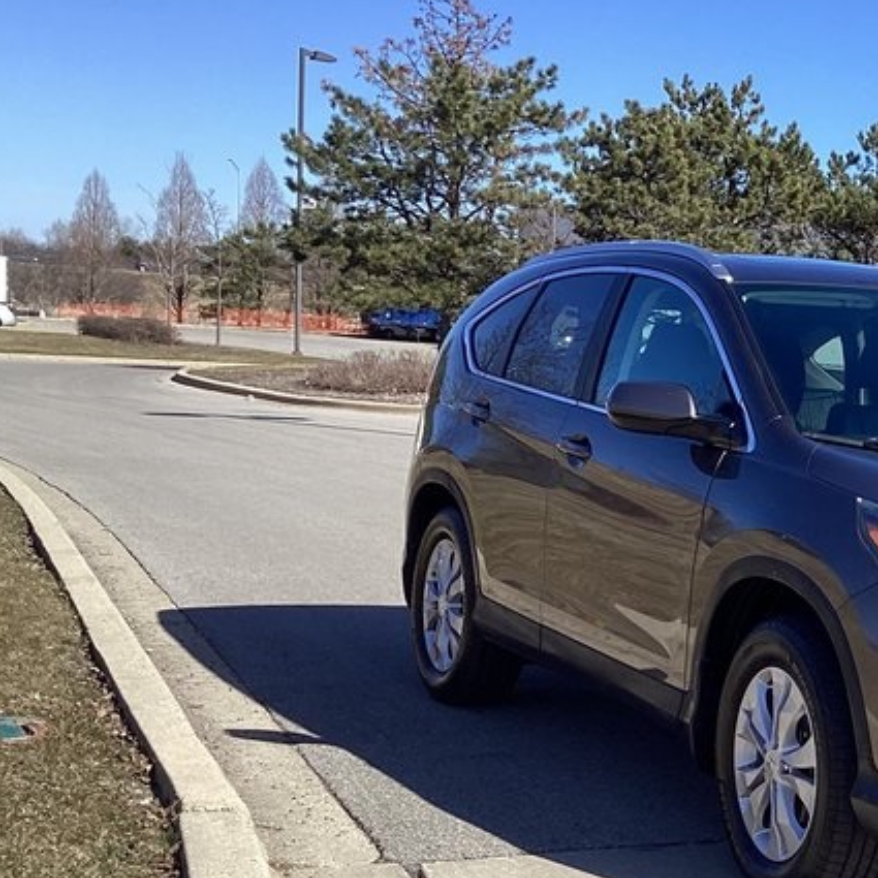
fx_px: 1894
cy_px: 595
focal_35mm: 66
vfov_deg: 25.9
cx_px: 981
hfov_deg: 24.3
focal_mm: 3.3
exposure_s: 1/981
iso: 25
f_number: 2.4
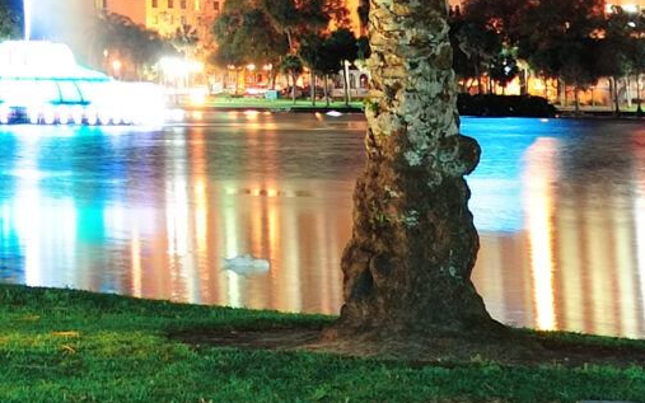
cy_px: -470
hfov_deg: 11.2
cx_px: -477
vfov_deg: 7.2
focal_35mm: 175
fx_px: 3077
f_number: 4
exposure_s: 8
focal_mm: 34
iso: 200
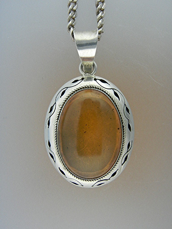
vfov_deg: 47.9
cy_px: 114
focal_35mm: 39
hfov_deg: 36.8
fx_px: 258
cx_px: 86
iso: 400
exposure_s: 1/21.8
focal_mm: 7.1
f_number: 3.7
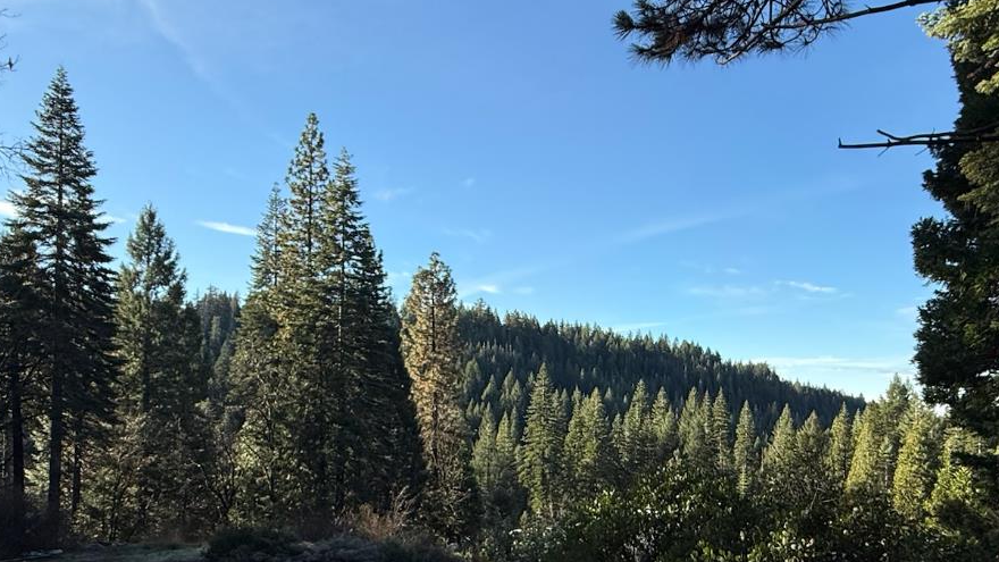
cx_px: 529
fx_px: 689
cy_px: 402
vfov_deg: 43.3
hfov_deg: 71.8
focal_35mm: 26
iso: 50
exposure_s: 1/1368
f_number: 2.2
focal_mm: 2.22
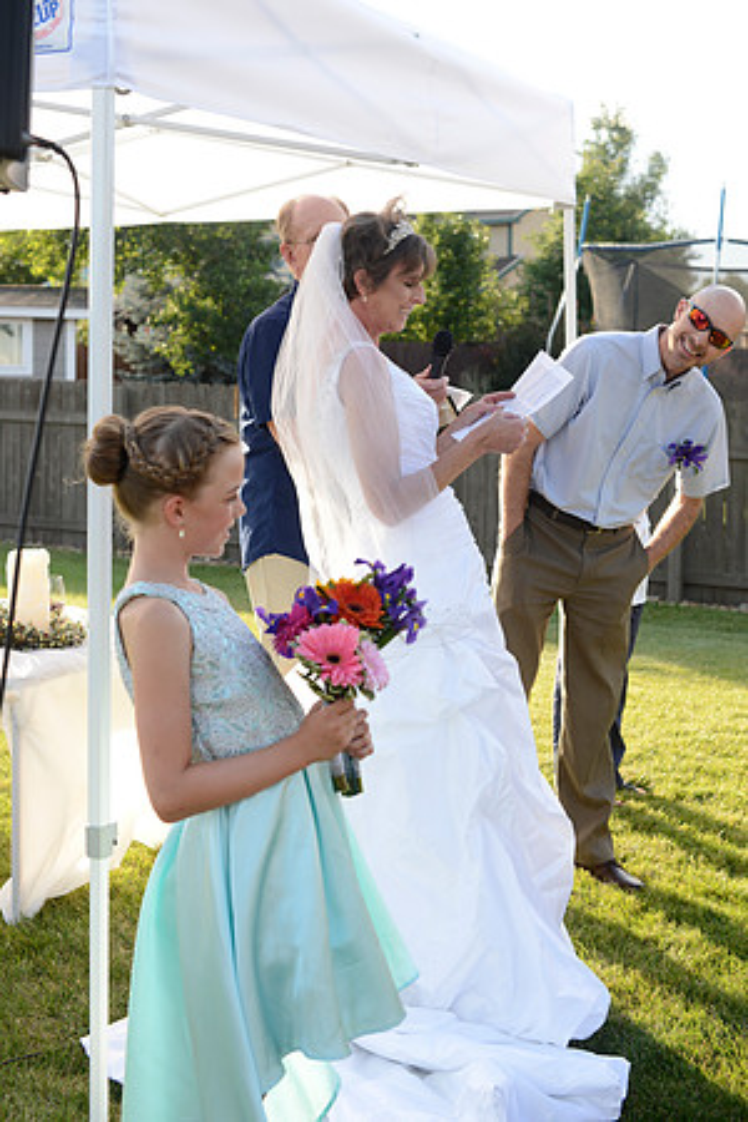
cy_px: 561
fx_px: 1558
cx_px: 374
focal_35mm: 50
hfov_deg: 27.0
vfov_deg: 39.6
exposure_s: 1/200
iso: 200
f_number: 5
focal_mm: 50
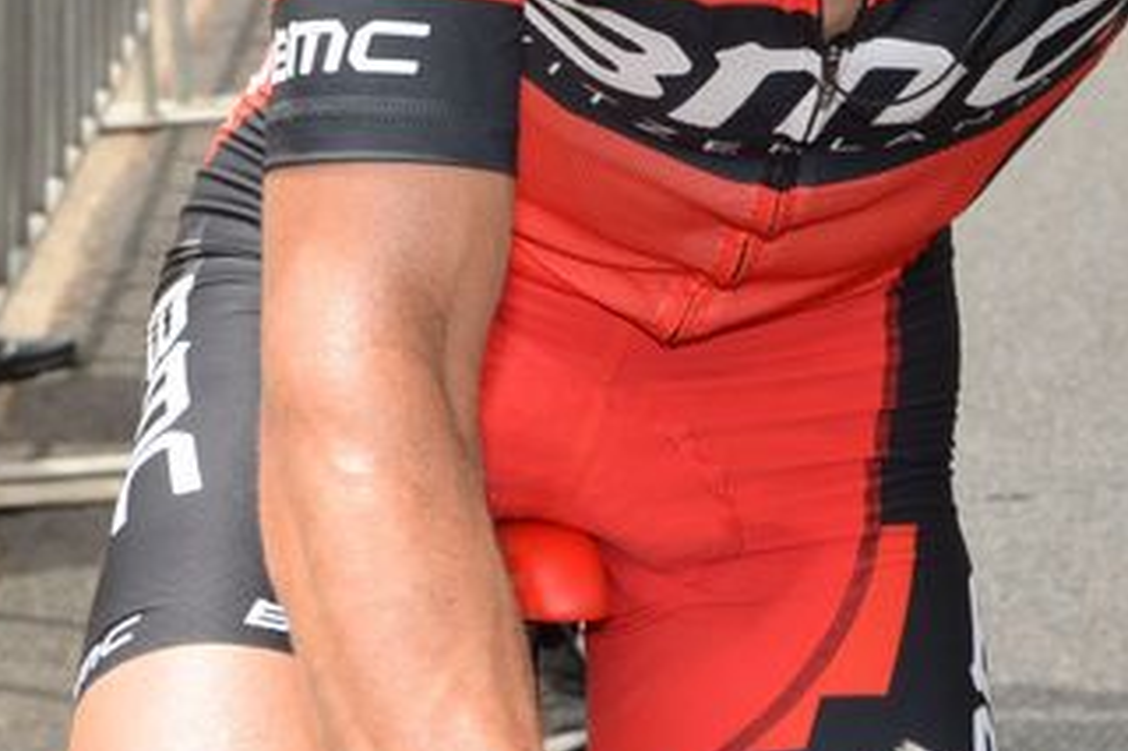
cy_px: -46
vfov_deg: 6.1
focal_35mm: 225
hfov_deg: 9.1
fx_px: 7046
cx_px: 740
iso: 400
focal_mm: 60
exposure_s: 1/250
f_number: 10
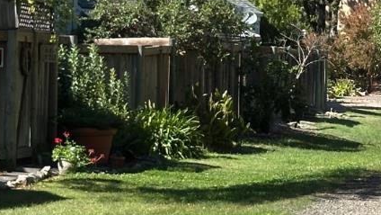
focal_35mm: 185
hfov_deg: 11.5
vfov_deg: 6.6
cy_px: 103
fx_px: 1870
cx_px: 380
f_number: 1.78
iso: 64
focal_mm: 6.86
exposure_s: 1/1848
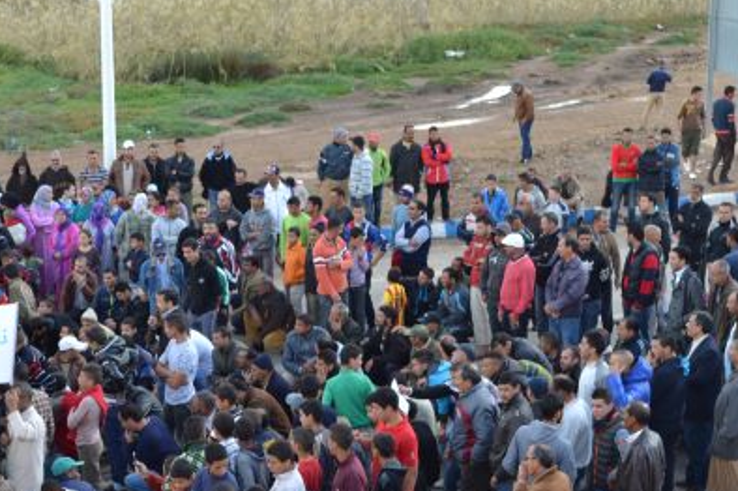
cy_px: 334
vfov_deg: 17.4
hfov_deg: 25.9
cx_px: 264
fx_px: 1598
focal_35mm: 78
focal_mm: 32
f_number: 6.3
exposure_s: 1/160
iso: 100
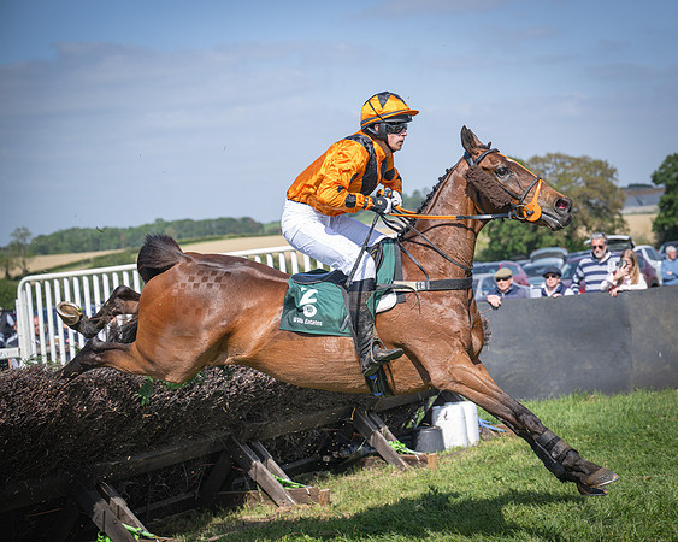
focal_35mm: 79
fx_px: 1581
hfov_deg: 24.2
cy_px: 271
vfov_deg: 19.4
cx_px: 407
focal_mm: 70
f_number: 4
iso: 200
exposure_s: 1/1600
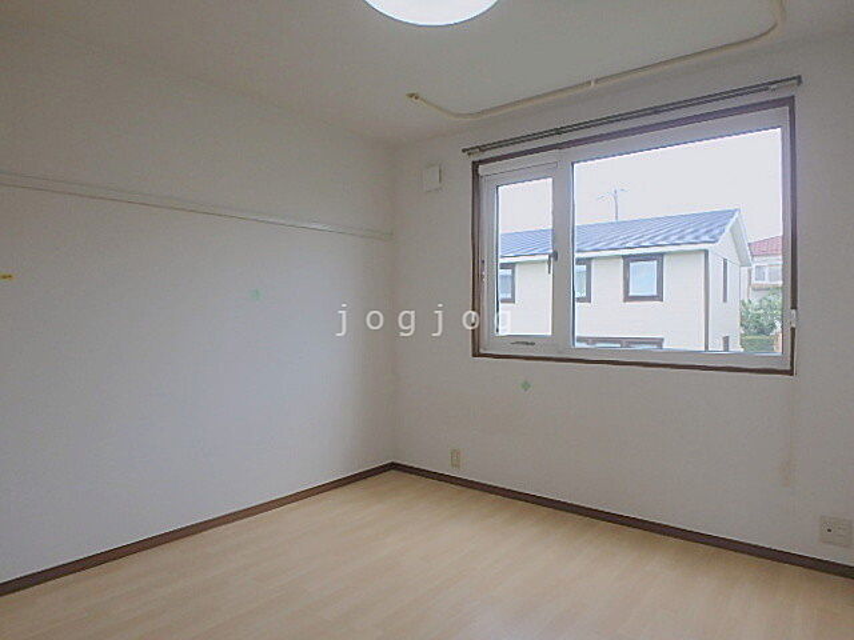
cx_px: 427
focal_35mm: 21
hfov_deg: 79.0
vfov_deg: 63.4
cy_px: 320
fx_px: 518
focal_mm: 3.7
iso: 125
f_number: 3.5
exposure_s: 1/160
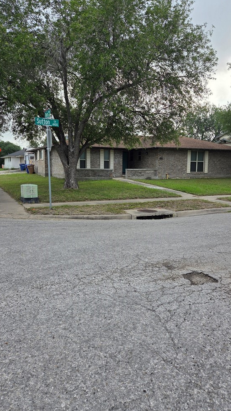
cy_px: 199
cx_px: 114
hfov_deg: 44.4
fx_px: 283
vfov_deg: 71.9
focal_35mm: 26
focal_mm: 5.4
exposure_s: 1/3151
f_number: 1.8
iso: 80
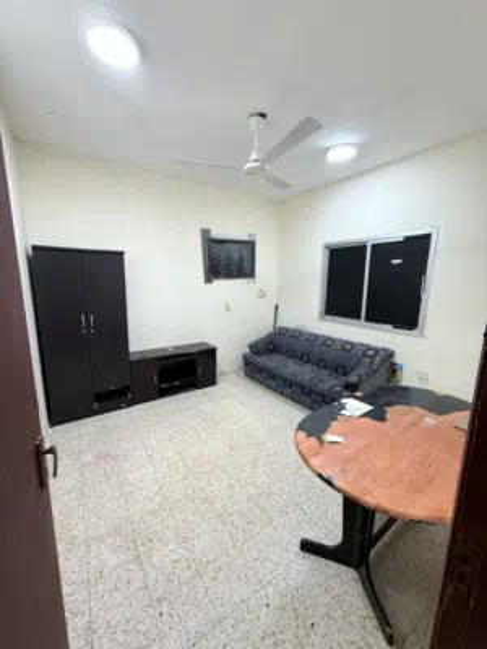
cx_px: 244
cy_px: 324
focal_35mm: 14
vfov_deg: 102.1
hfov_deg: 85.7
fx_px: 263
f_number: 2.2
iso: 400
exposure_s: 1/50
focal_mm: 2.22
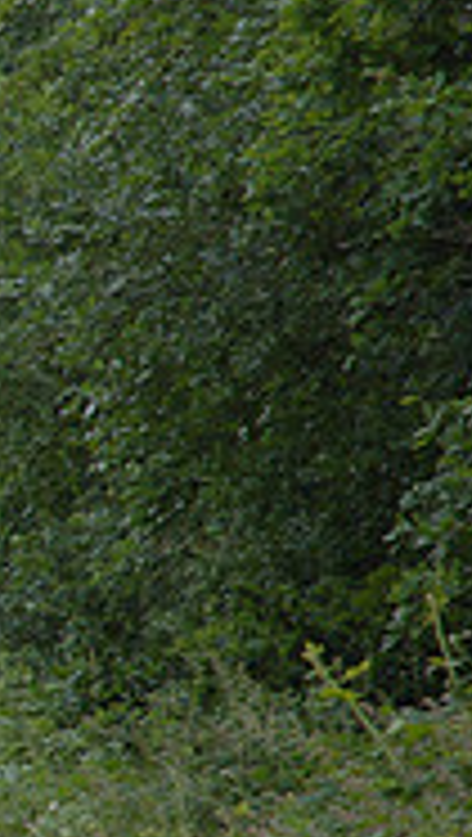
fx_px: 7611
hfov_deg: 3.5
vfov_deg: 6.3
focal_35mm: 343
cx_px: -796
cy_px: 554
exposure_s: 1/400
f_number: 4.5
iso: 400
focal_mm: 70
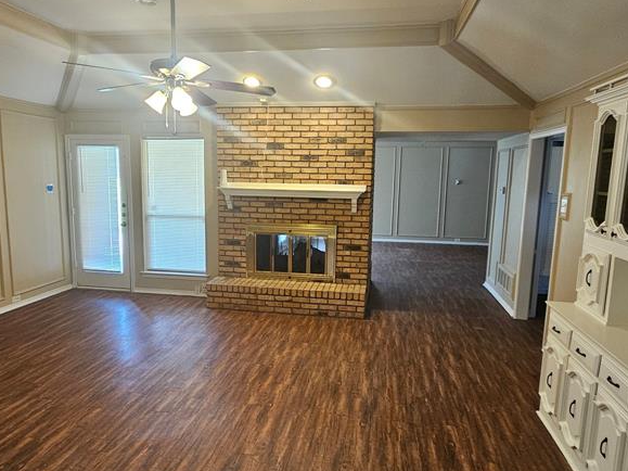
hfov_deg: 73.9
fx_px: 417
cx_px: 304
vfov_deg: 58.9
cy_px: 238
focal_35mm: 23
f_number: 2.2
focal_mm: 2.2
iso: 320
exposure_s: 1/40
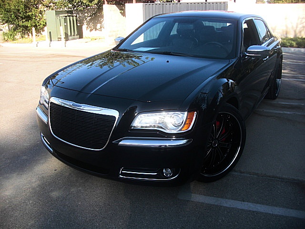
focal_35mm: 36
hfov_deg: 51.4
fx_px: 317
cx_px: 152
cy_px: 114
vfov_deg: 39.7
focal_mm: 6.3
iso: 50
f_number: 2.8
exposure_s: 1/250
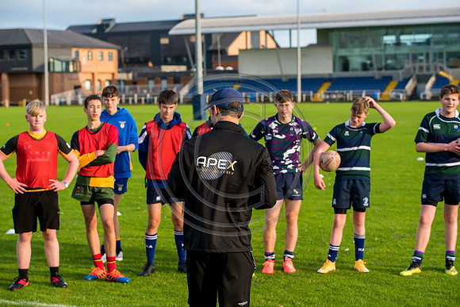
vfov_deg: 14.0
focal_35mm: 98
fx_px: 1252
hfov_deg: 20.8
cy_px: 154
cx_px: 230
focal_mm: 98
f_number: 5
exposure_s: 1/500
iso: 640
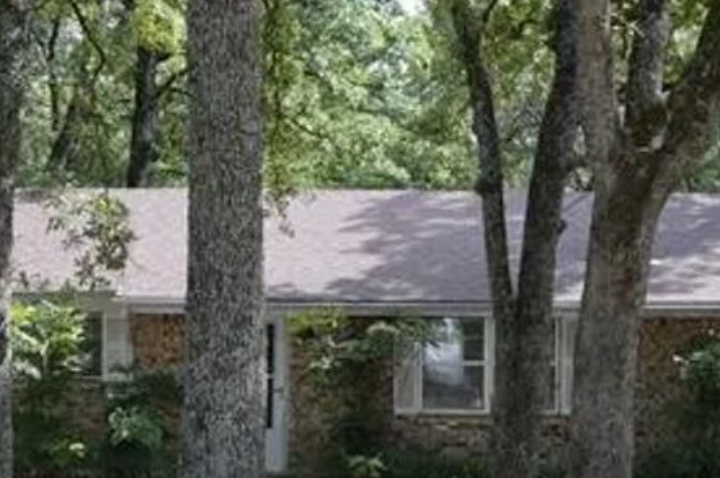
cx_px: 317
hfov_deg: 30.4
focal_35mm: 66
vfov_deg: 20.4
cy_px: 356
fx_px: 1322
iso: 125
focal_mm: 19
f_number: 5.6
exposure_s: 1/125
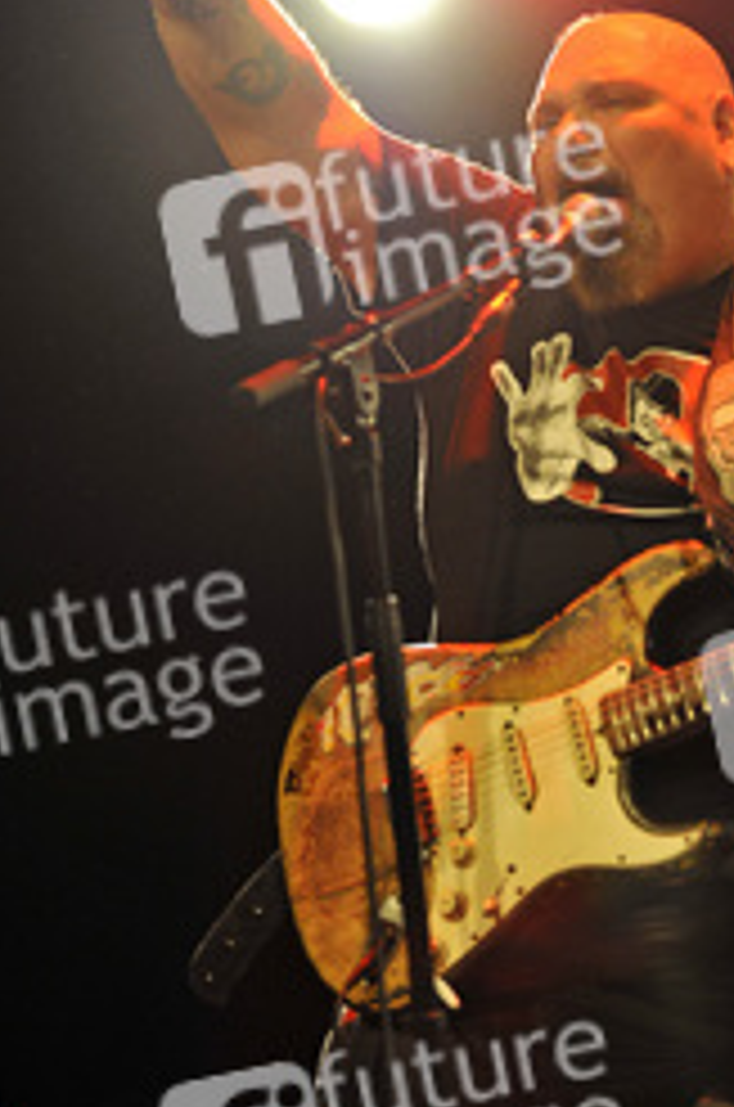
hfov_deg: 11.9
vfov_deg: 18.0
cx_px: 522
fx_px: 3501
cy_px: 454
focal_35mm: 114
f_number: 2.8
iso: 1600
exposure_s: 1/160
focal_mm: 70
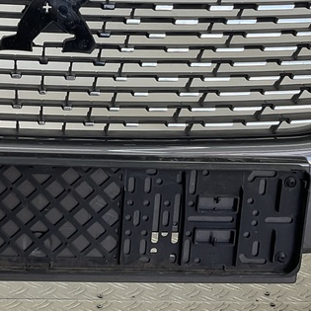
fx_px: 833
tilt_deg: -14.0
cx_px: 52
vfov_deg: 21.0
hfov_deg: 20.8
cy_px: 87
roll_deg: -3.4
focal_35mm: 82
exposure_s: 1/100
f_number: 1.8
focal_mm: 3
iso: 20
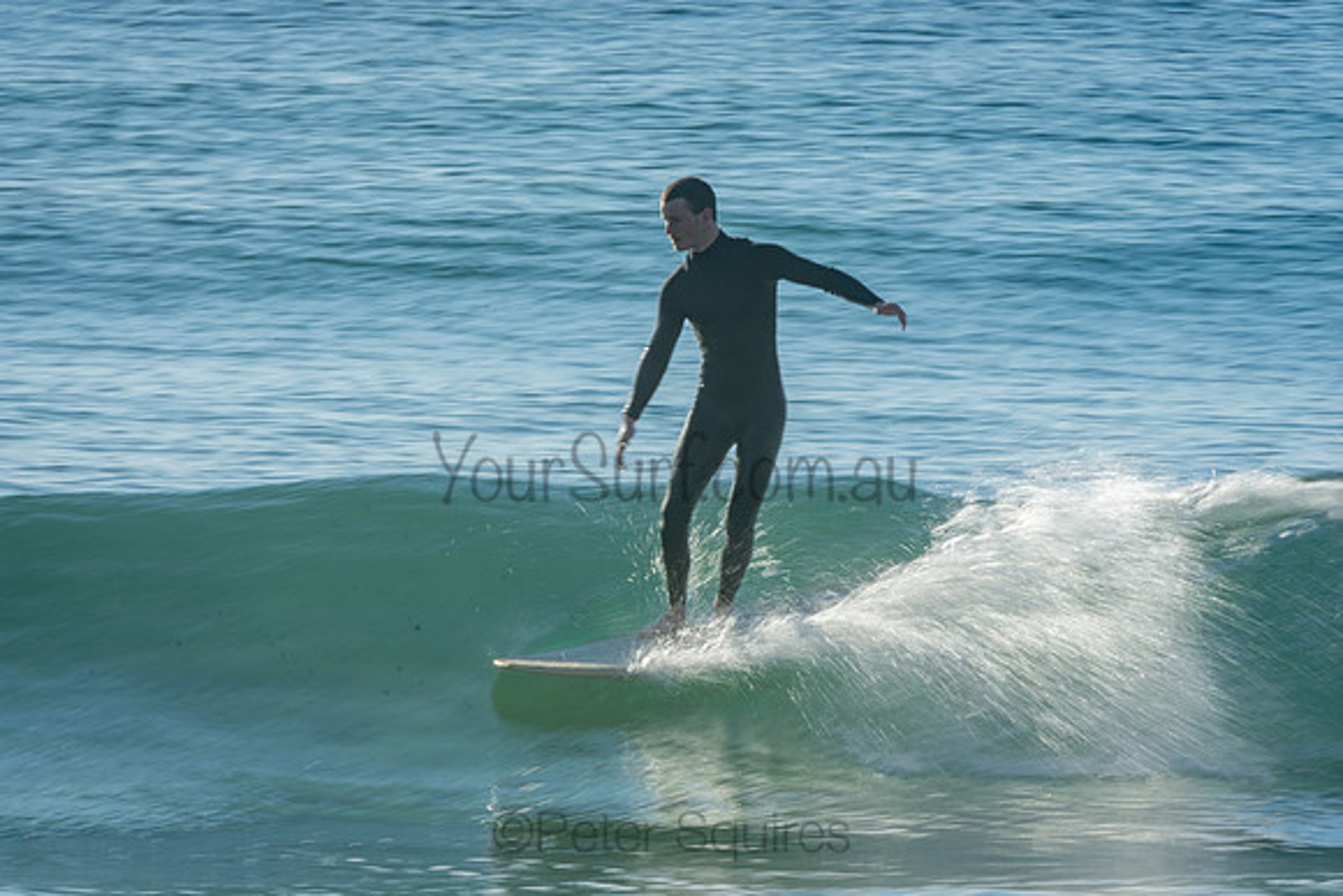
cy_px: 448
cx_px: 672
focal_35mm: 600
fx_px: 22388
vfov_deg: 2.3
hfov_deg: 3.4
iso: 100
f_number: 22
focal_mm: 400
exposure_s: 1/30
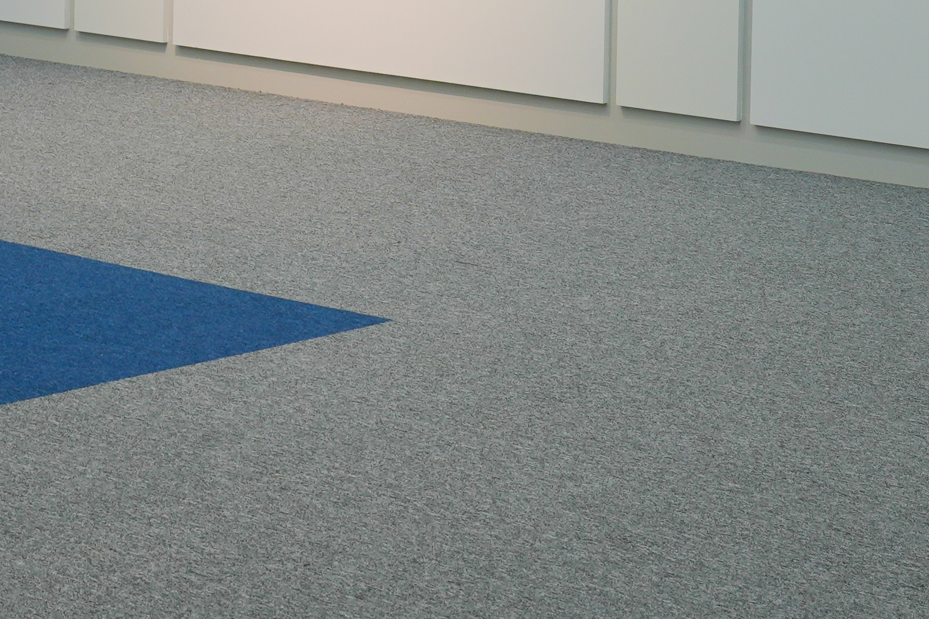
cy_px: -347
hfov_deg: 16.3
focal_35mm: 126
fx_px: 3251
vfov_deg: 10.5
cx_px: 378
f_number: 8
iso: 125
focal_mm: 30
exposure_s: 1/20
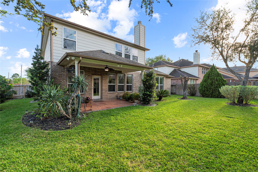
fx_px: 108
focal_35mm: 15
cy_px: 86
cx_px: 129
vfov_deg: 77.4
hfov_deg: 100.4
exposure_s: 1/40
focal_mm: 15
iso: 100
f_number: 8
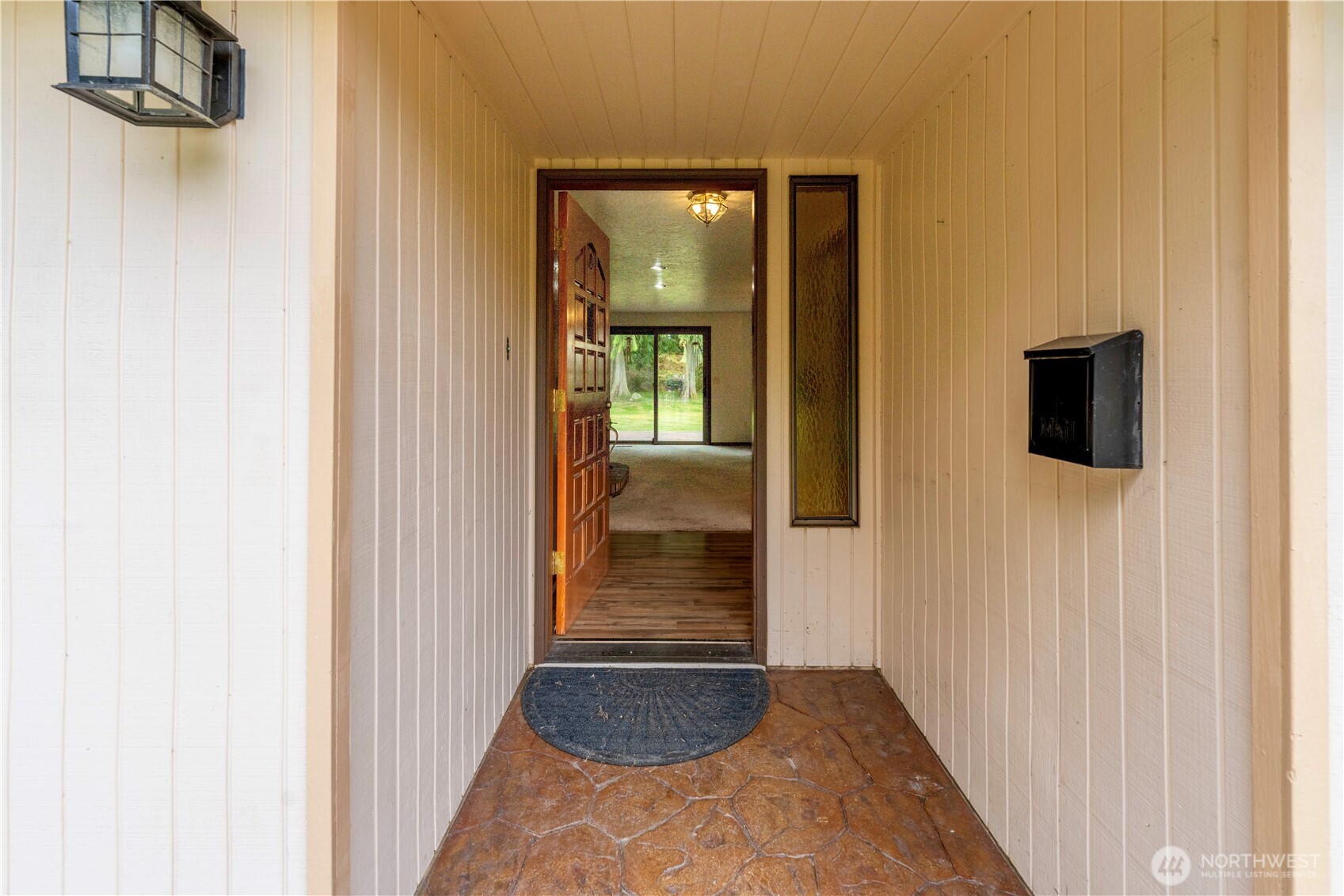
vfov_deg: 81.2
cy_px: 448
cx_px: 672
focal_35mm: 14
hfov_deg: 104.3
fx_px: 523
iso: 320
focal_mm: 14
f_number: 8
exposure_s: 1/640
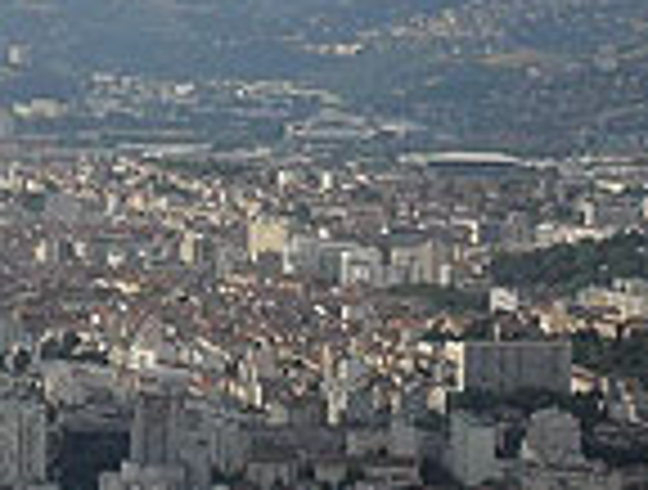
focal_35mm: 327
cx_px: -144
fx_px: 6142
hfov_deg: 6.0
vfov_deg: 4.6
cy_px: 58
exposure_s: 1/500
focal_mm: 18.9
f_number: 5.8
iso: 100
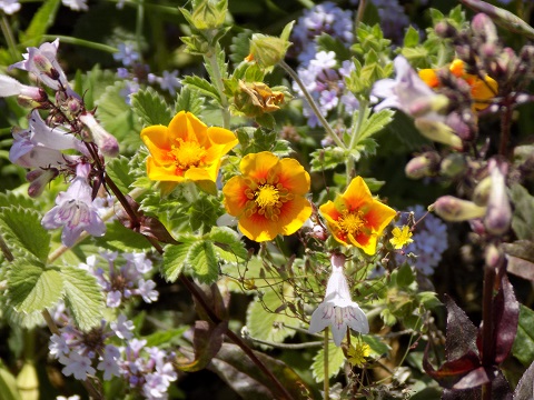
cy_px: 200
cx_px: 267
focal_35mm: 217
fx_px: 3348
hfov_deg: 9.1
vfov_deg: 6.8
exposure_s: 1/250
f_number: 5.5
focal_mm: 38.6
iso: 80
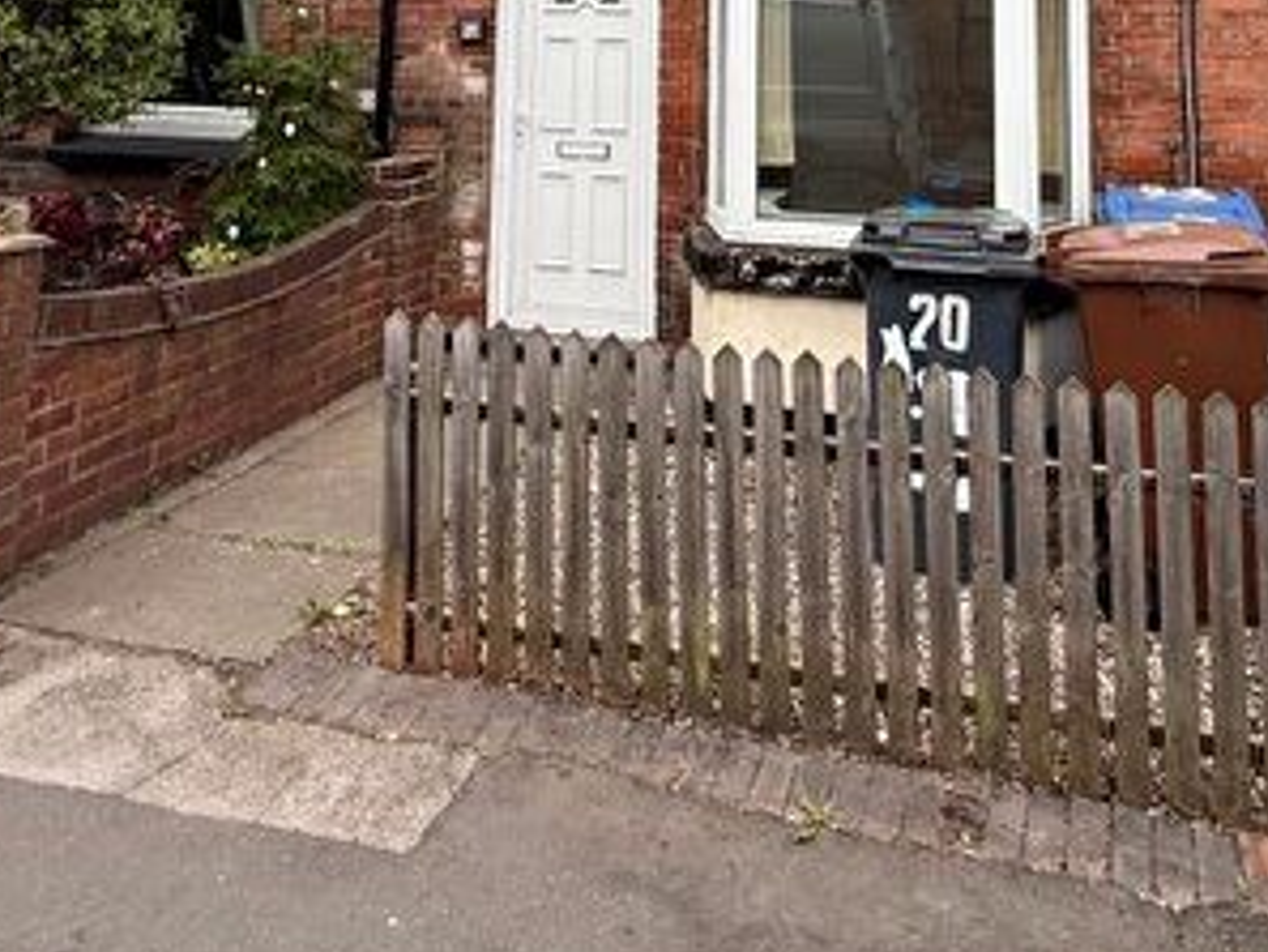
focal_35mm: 33
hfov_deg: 55.0
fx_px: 1209
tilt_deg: +7.0
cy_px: -122
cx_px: 747
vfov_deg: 35.9
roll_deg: -1.4
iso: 50
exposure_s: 1/296
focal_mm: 2.22
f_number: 2.2
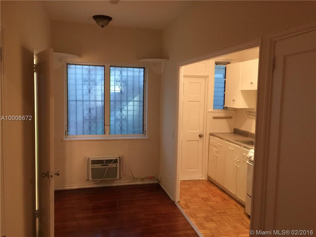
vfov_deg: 48.2
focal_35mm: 29
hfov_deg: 61.7
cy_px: 118
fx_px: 265
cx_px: 158
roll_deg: -1.4
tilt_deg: -5.4
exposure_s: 1/10
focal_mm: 4.15
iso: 100
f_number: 2.2
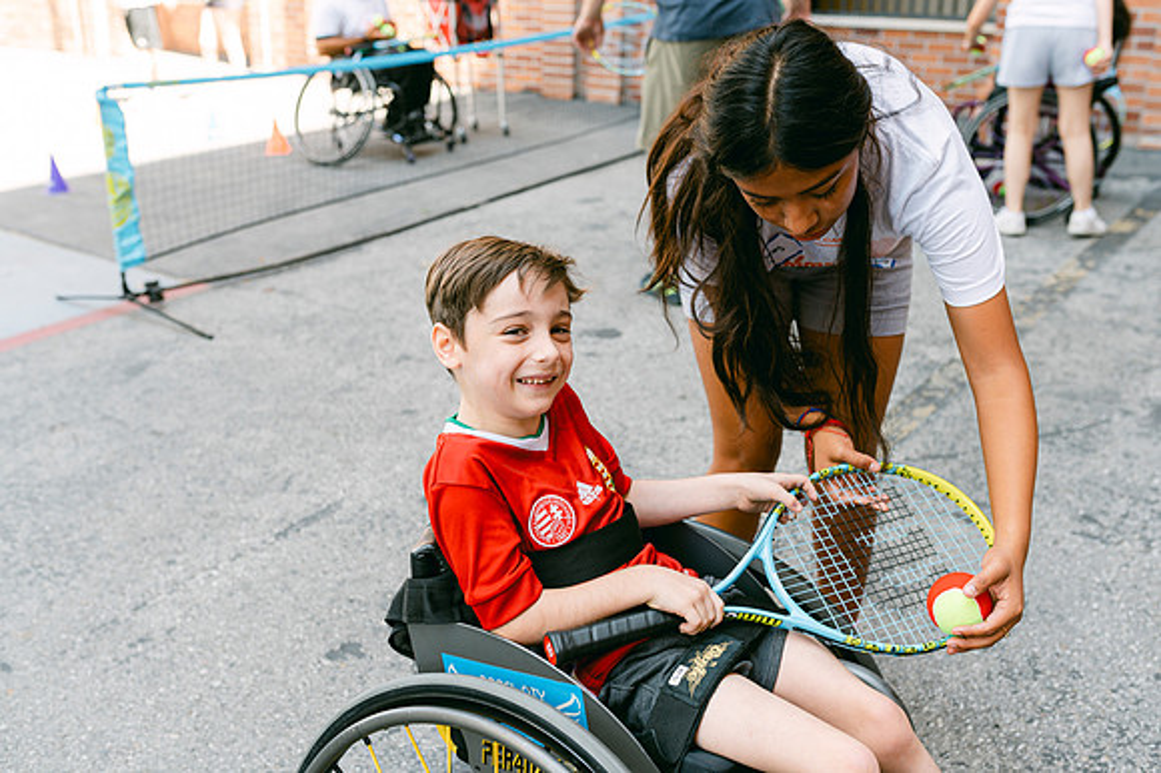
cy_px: 386
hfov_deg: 54.5
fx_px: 1128
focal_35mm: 35
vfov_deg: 37.8
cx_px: 580
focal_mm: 35
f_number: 4
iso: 160
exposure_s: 1/125
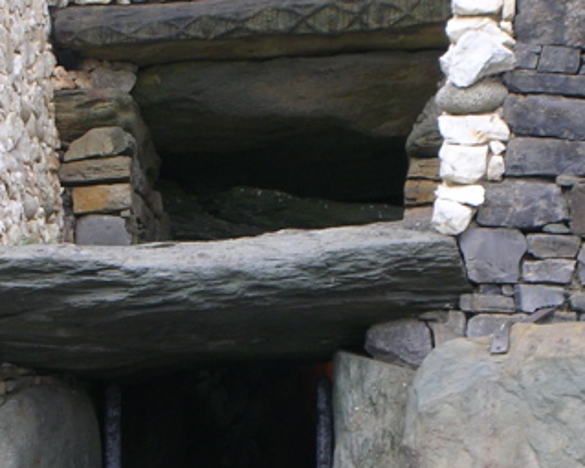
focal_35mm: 225
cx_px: 306
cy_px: 360
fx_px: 3894
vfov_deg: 6.9
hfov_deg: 8.6
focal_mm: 17.4
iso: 50
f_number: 4.9
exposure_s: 1/44.6
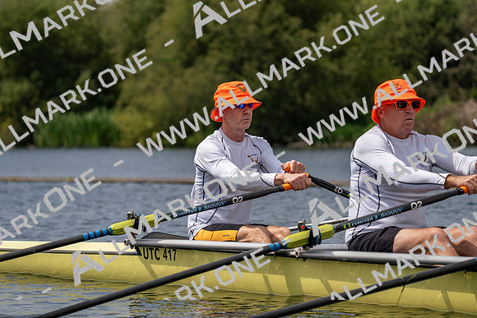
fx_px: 2650
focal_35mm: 200
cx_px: 238
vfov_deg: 6.9
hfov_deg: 10.3
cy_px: 159
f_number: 5.6
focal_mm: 200
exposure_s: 1/1600
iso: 160
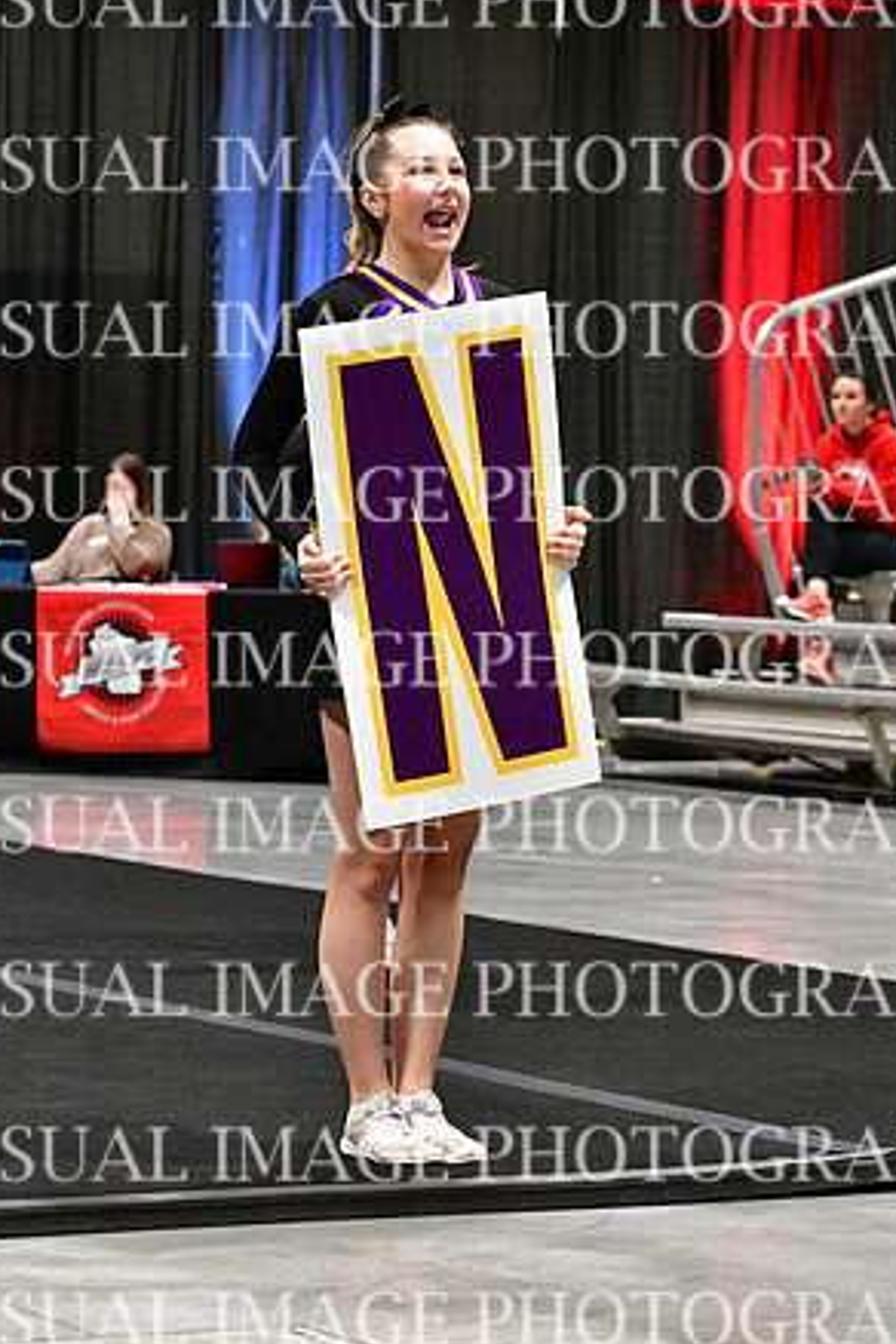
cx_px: 453
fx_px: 5189
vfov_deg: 14.8
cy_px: 577
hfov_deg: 9.9
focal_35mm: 139
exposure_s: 1/400
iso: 5000
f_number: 4
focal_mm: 70
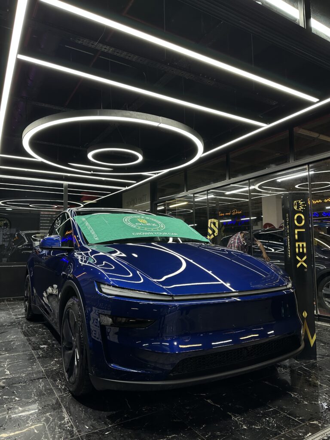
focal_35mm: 24
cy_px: 220
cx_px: 165
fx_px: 305
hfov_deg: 56.8
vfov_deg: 71.6
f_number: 1.78
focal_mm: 6.86
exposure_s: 1/100
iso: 80
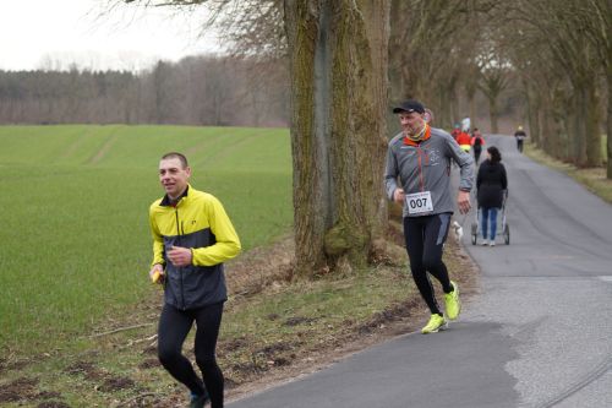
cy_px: 204
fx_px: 2294
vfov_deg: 10.2
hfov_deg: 15.2
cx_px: 306
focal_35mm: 135
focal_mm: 90
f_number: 4.5
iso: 100
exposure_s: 1/200
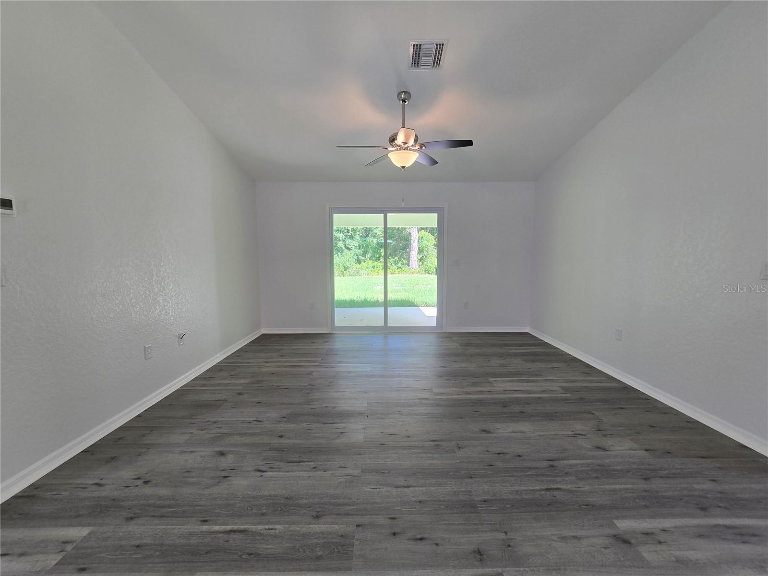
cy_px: 288
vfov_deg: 89.9
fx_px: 288
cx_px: 384
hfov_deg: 106.2
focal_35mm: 13
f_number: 2.2
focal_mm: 2.2
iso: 50
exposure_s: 1/60
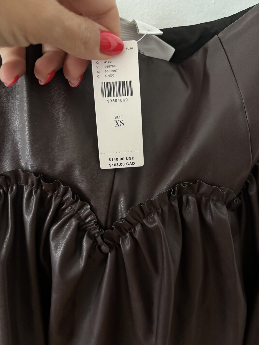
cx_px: 130
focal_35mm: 26
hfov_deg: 53.1
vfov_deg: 67.3
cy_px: 172
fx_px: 259
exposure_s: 1/30
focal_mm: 5.96
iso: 800
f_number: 1.6
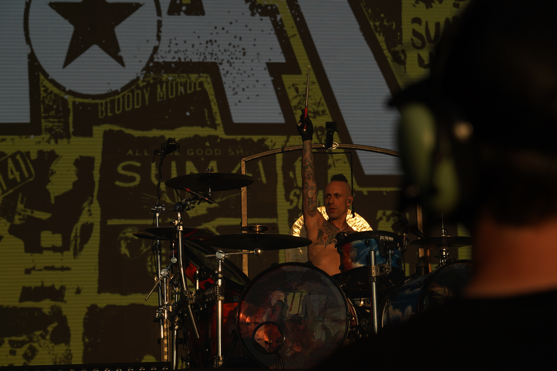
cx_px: 278
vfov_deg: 13.0
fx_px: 1624
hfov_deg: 19.5
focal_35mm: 105
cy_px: 186
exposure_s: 1/800
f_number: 8
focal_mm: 105
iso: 100
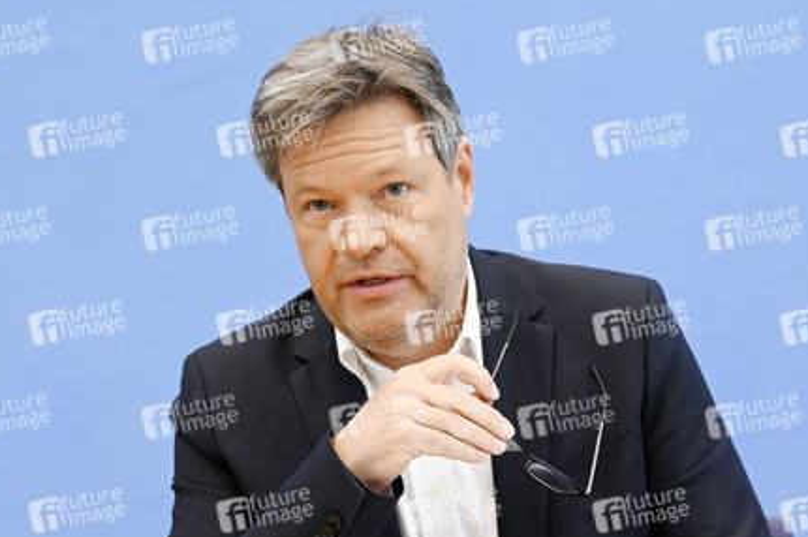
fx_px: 2400
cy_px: 276
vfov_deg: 12.8
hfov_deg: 19.1
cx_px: 403
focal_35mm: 107
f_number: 5
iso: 4000
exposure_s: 1/800
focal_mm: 102
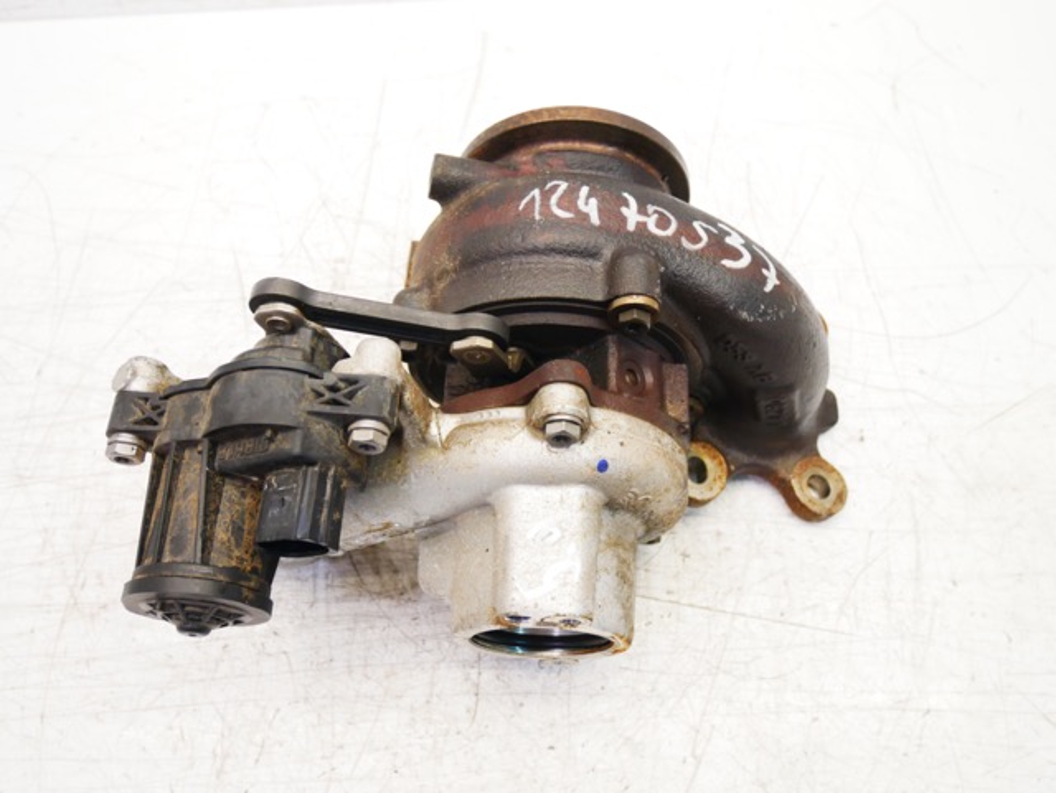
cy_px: 396
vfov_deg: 46.9
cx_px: 528
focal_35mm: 30
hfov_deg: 59.9
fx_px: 916
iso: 640
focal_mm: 15
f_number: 3.8
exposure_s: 1/60
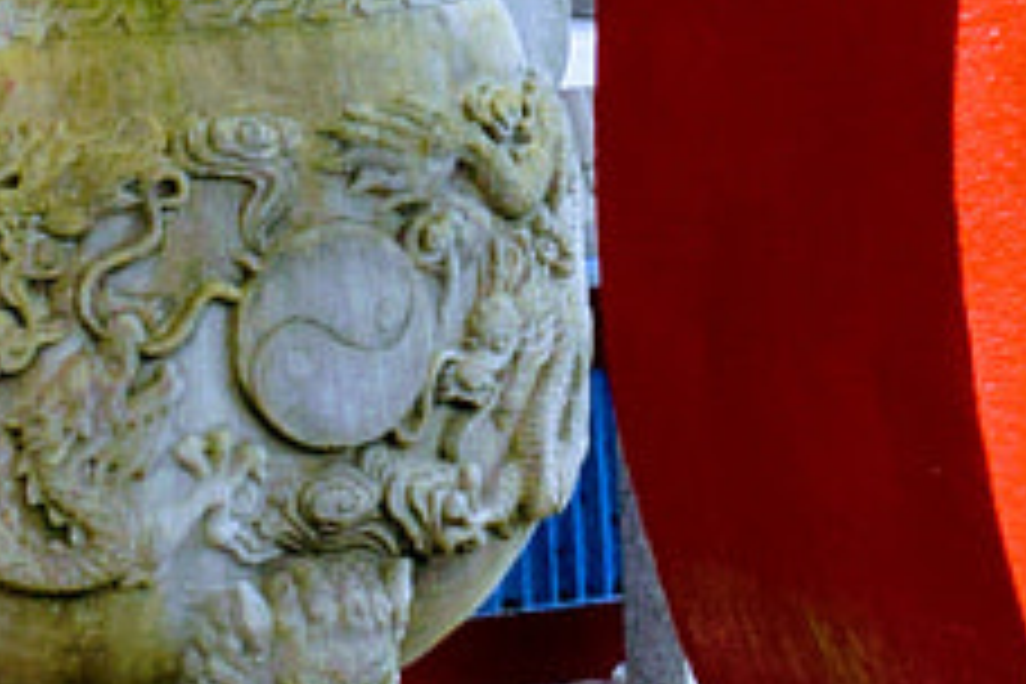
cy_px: -832
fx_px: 9005
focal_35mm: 316
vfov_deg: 4.3
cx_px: 724
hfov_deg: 6.5
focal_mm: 30
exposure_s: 1/125
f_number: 5.6
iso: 400
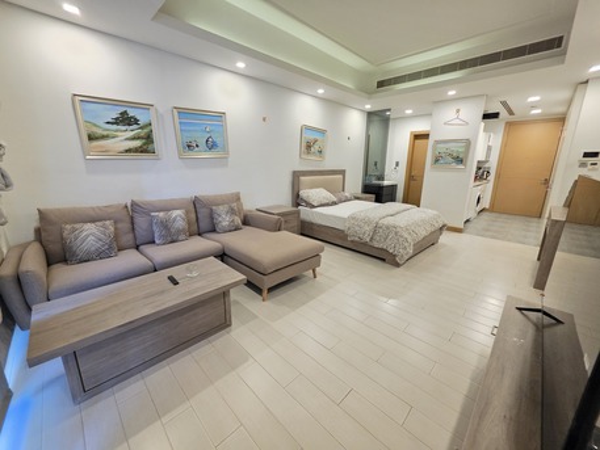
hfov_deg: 106.2
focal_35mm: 13
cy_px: 225
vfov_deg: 89.9
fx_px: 225
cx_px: 300
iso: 800
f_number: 1.9
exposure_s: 1/50
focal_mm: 2.2
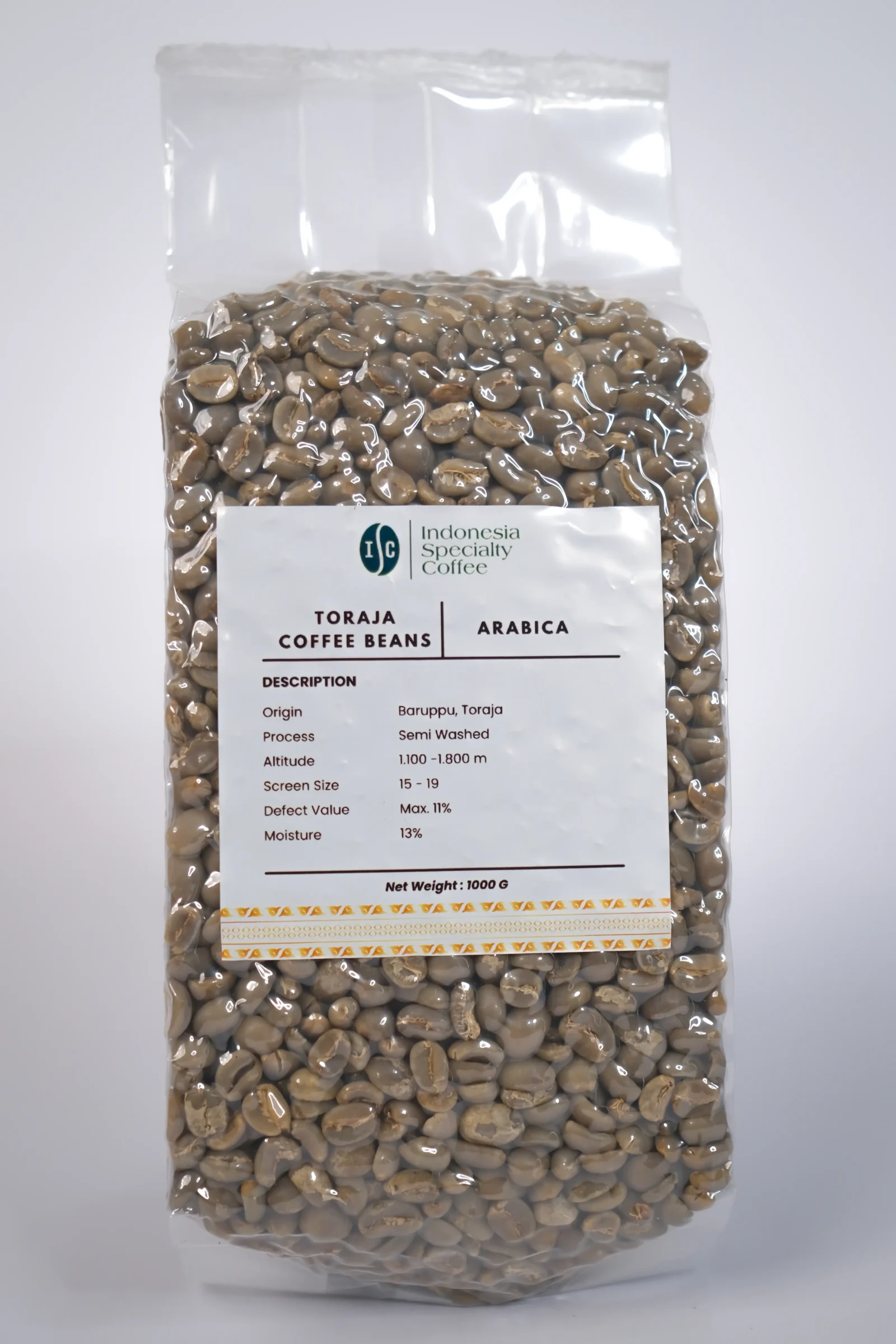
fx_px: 1307
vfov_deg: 54.4
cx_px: 448
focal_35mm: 35
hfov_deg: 37.9
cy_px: 672
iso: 250
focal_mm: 23
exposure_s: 1/200
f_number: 2.8
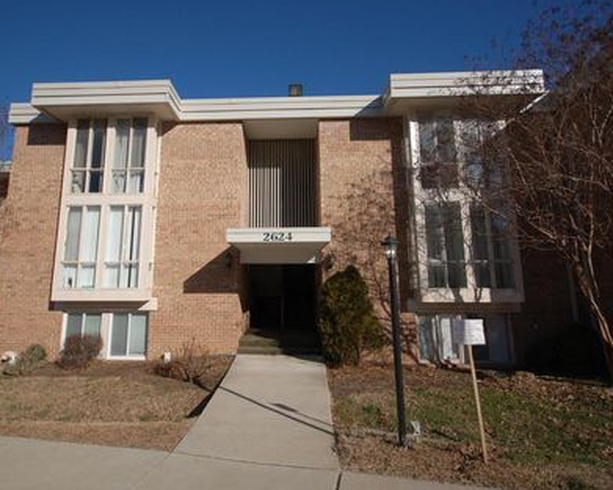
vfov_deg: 73.8
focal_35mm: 18
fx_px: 327
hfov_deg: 86.1
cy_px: 231
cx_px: 279
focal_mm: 10
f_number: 4
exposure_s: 1/2500
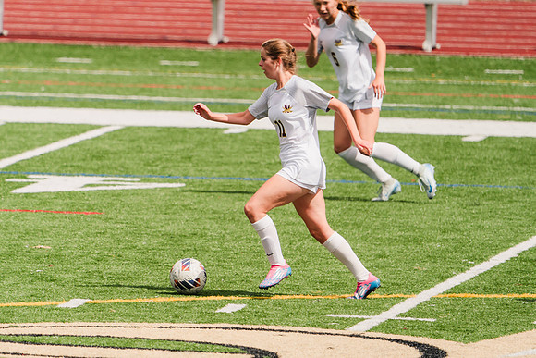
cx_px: 218
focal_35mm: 695
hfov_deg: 3.0
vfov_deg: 2.0
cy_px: 151
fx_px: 10353
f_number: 6.3
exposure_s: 1/1600
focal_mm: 576
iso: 200
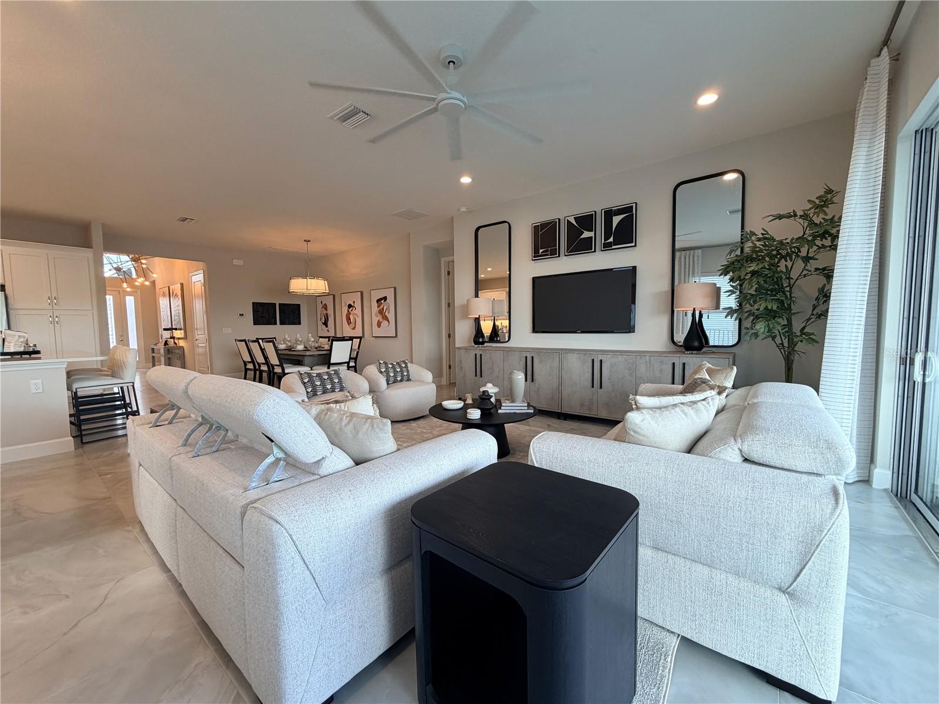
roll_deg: +1.1
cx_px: 470
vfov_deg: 85.7
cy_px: 352
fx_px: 380
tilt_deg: -4.1
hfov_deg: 102.1
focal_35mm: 14
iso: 125
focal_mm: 2.22
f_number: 2.2
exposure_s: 1/120
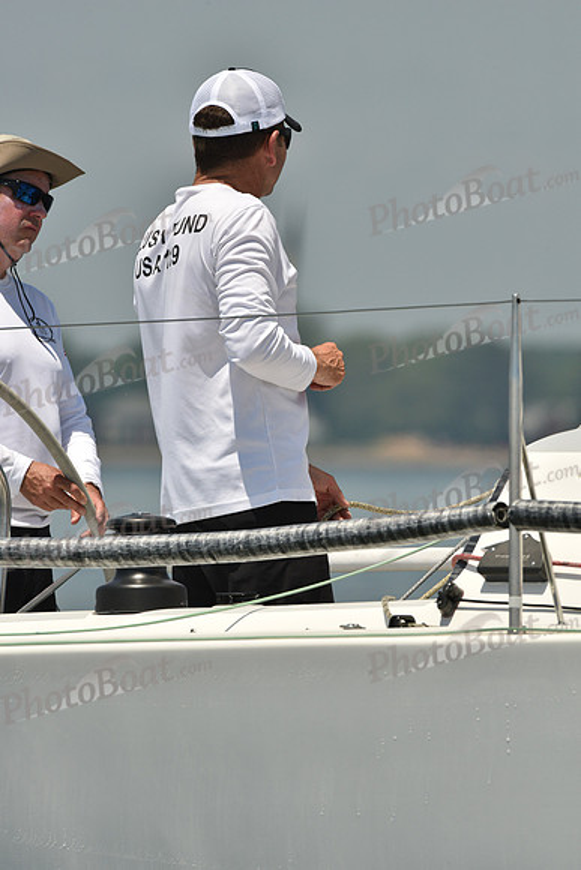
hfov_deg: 2.3
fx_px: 14515
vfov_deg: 3.4
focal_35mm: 600
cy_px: 435
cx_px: 290
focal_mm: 600
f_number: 11
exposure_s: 1/1000
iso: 320
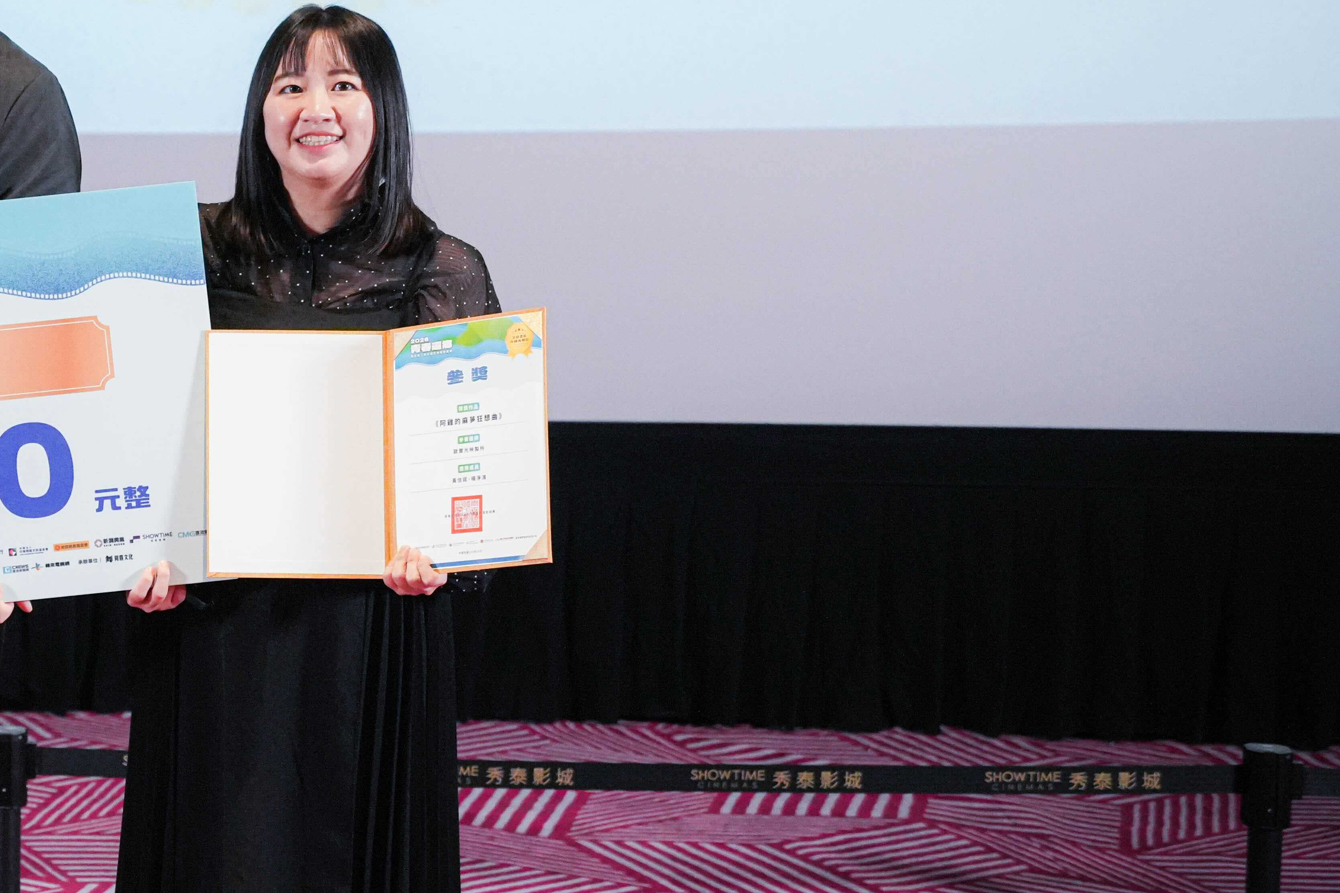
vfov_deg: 13.0
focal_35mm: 105
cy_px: 379
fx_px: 3908
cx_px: -48
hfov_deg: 18.8
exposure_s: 1/200
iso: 6400
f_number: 3.5
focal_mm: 50
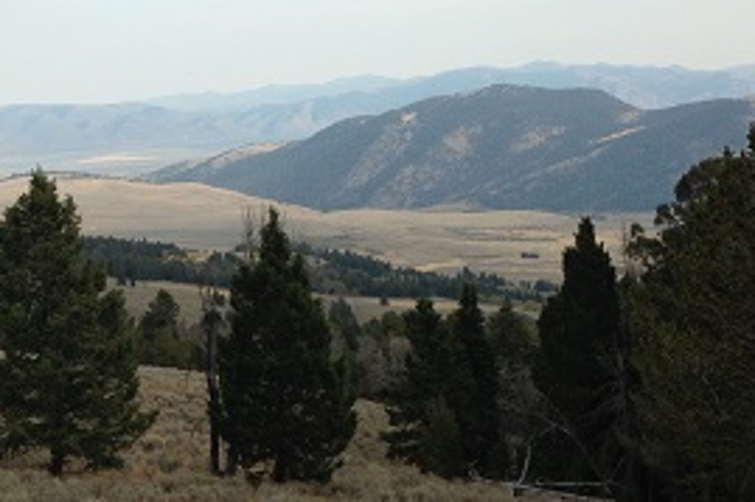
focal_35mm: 68
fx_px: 1425
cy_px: 272
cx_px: 128
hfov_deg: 28.9
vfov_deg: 20.0
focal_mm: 4.12
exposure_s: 1/1261
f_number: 2.4
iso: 50
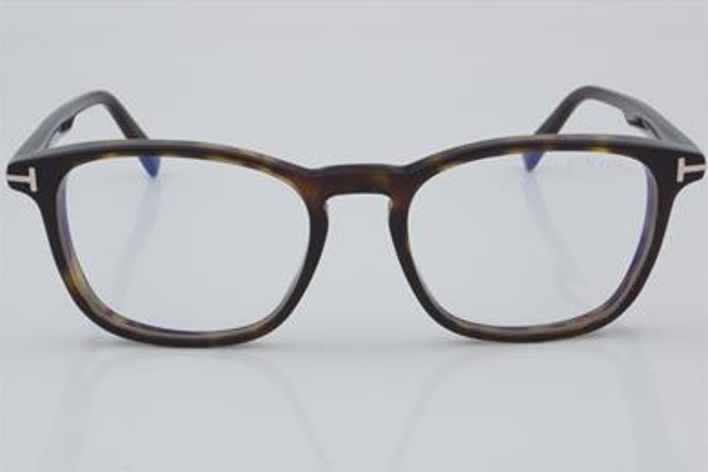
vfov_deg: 16.2
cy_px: 236
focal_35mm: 85
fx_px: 1662
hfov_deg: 24.0
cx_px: 354
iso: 100
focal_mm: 55
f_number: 32
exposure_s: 1/4
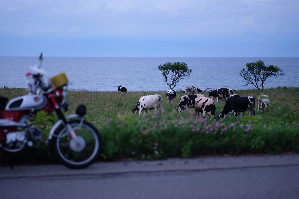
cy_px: 100
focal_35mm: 84
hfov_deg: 24.2
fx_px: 698
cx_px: 150
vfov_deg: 16.3
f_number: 1.2
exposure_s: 1/140
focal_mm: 56
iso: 400
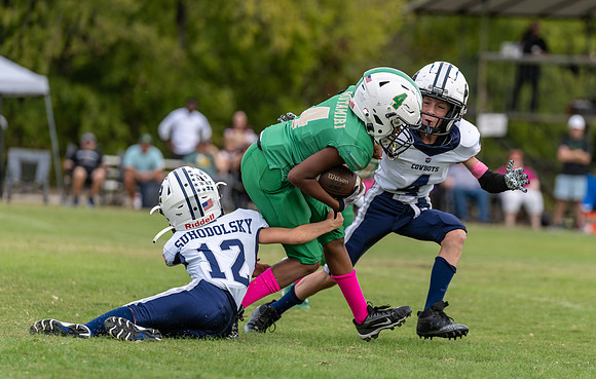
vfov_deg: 6.3
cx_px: 336
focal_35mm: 210
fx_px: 3425
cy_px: 173
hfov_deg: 9.9
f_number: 3.5
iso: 200
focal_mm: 179
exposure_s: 1/1250
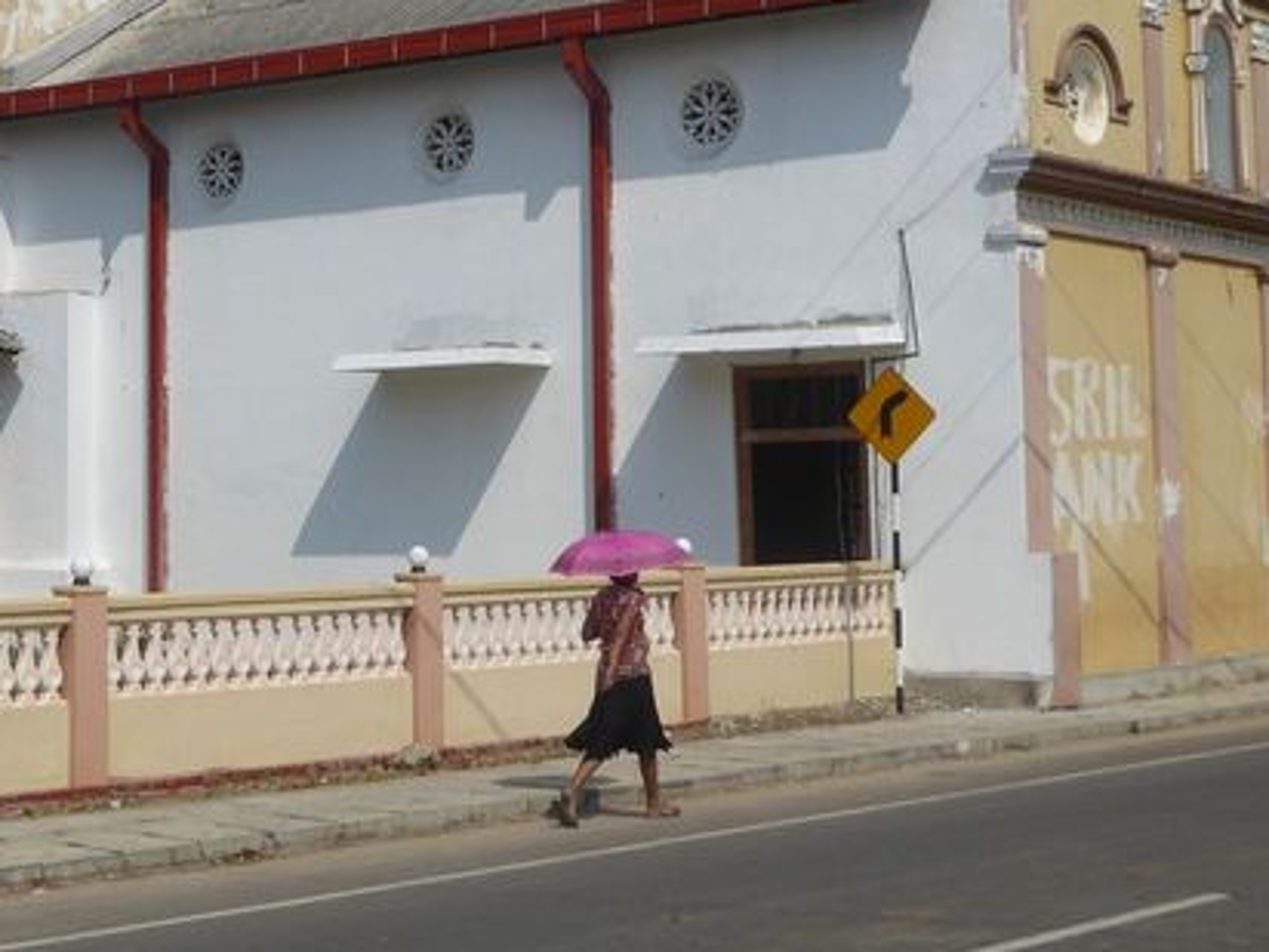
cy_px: 259
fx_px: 2420
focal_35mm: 66
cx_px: 413
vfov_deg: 22.1
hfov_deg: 29.2
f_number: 3.6
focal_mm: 5.8
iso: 80
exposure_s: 1/1600
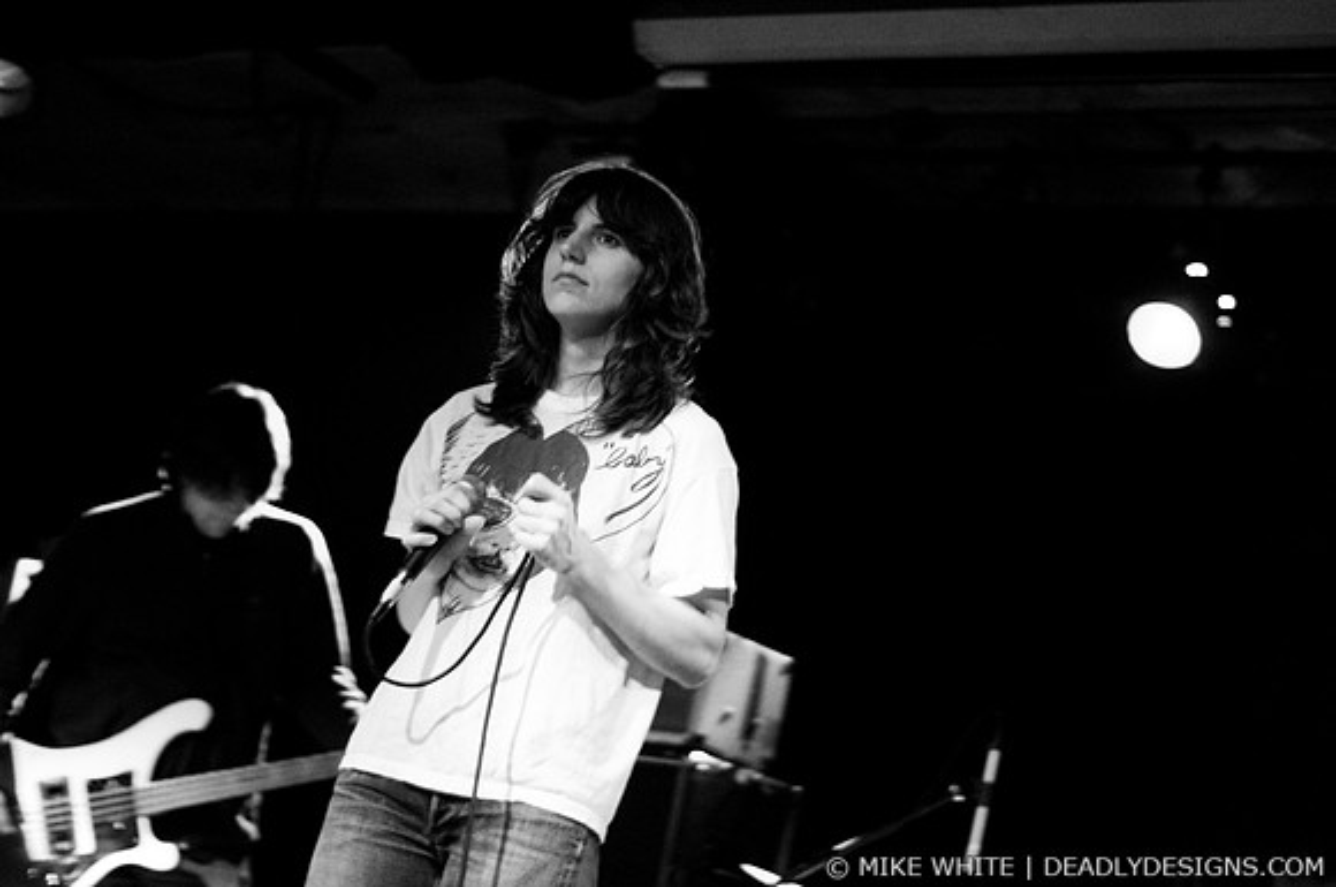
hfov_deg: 27.0
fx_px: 2779
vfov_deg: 18.1
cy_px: 444
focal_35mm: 75
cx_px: 668
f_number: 1.8
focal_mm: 50
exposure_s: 1/30
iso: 1000
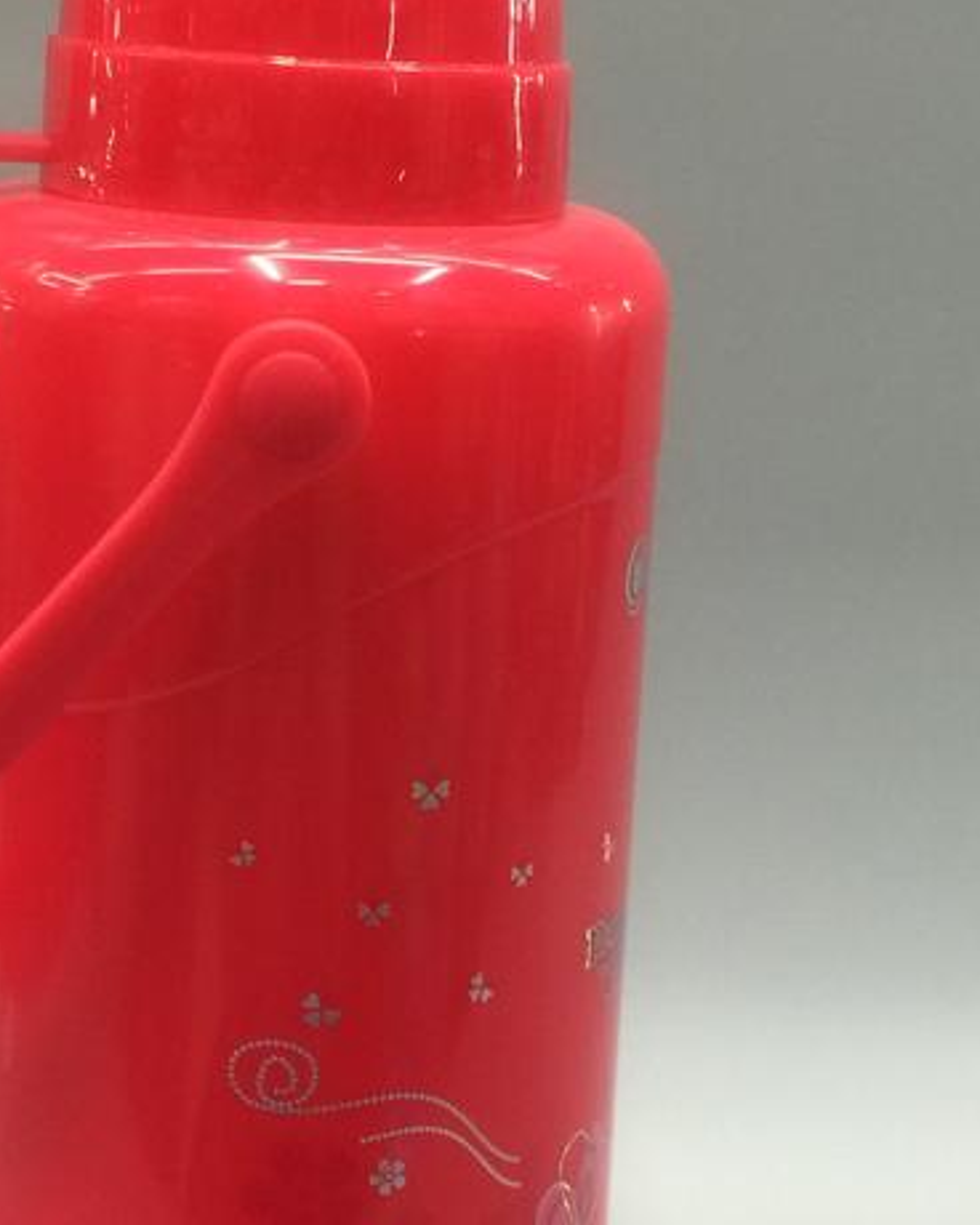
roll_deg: -0.7
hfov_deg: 24.1
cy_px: 631
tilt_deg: -13.3
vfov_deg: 30.0
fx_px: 2284
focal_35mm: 63
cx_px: 362
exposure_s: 1/17
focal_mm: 4.15
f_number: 2.2
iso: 50
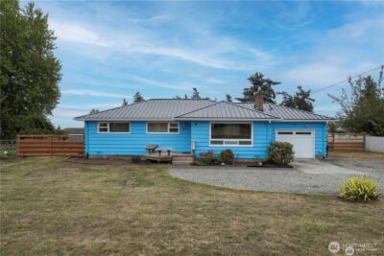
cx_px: 192
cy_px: 128
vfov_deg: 55.1
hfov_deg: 76.1
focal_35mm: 23
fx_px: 245
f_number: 8
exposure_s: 1/40
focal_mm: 15.1
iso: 400
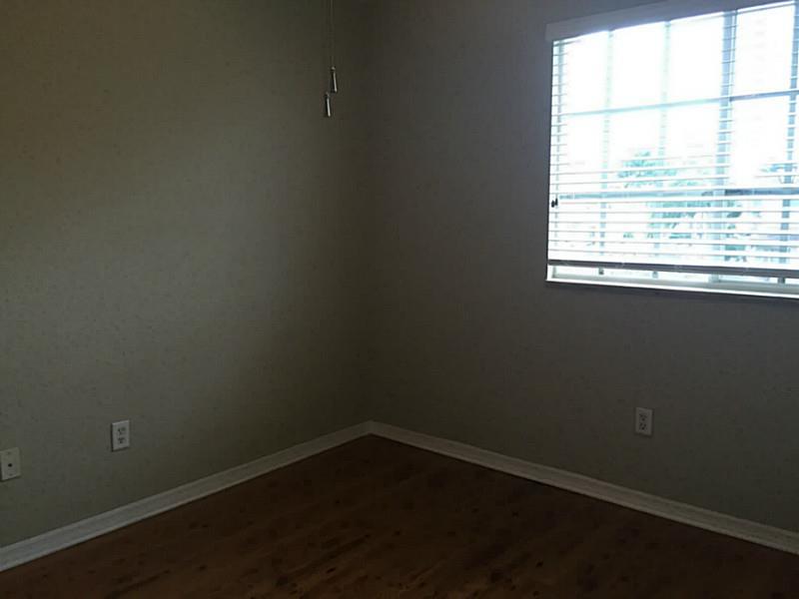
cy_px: 300
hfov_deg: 61.7
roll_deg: -0.4
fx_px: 669
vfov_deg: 48.2
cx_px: 400
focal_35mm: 29
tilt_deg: -7.4
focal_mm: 4.15
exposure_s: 1/30
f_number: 2.2
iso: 50
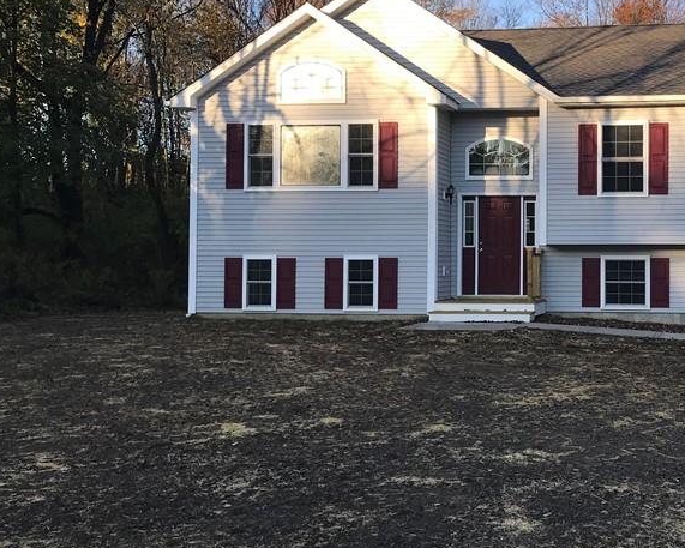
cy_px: 237
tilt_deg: +2.2
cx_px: 579
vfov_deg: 30.8
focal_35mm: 49
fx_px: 994
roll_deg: -0.6
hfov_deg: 36.3
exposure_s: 1/656
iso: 20
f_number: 1.8
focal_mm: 3.99
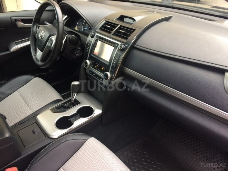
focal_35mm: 29
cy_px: 86
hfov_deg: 61.7
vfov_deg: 48.2
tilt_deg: -32.8
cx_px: 114
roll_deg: -1.4
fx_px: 191
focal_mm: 4.15
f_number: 2.2
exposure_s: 1/33
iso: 64
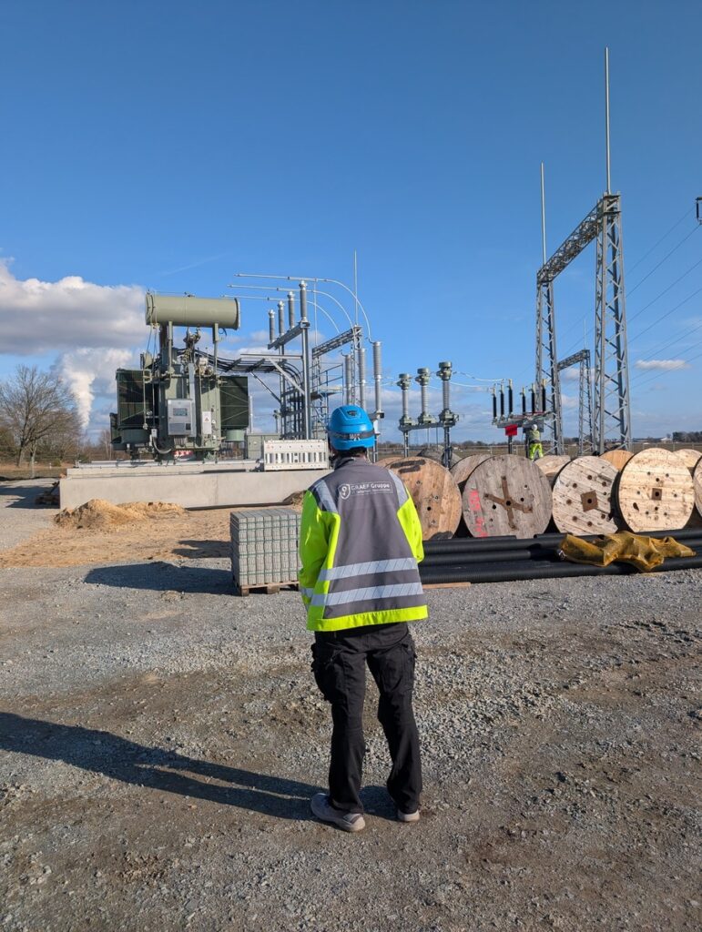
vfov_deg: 71.5
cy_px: 466
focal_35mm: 24
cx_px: 351
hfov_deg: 56.9
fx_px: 647
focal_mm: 6.9
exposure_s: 1/2146
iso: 21
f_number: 1.68
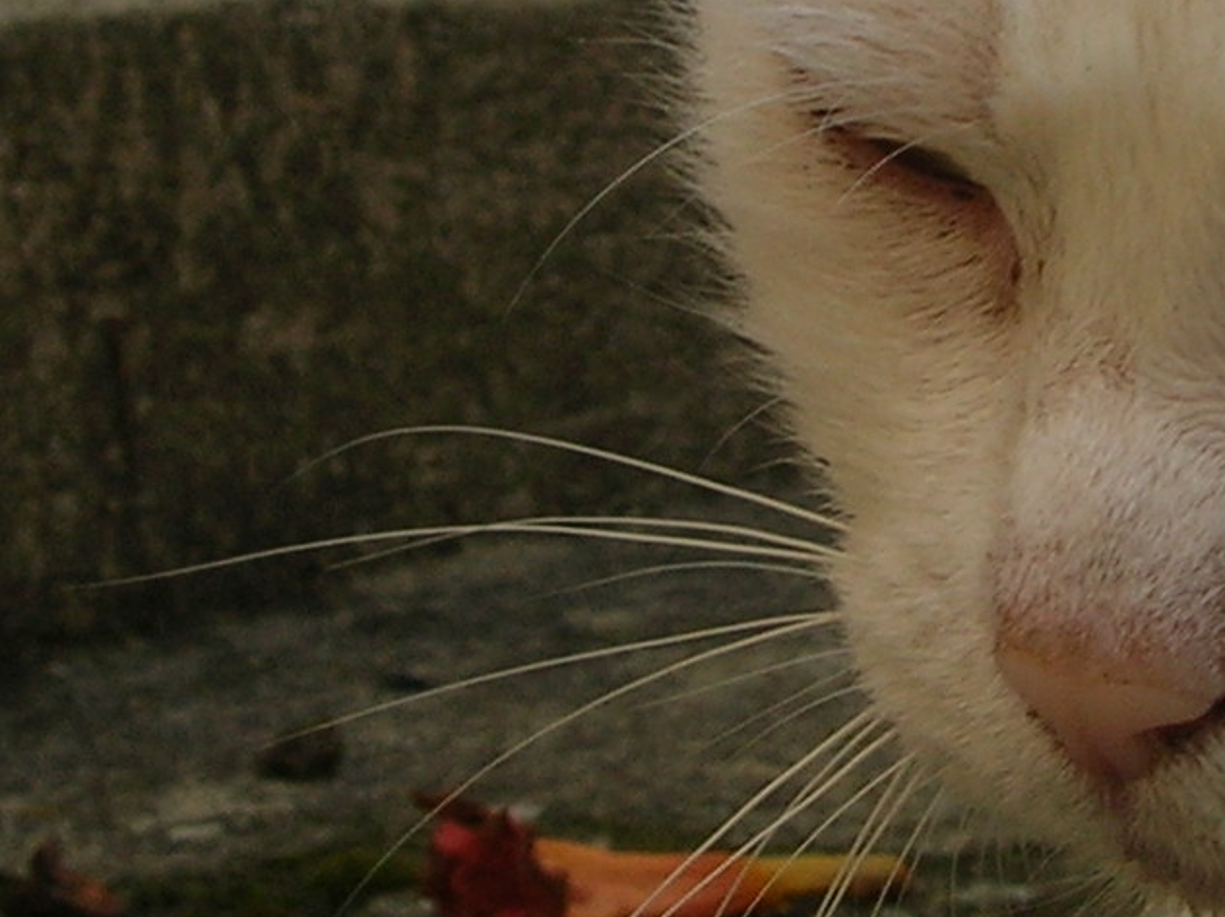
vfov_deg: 9.7
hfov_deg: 12.9
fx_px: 5375
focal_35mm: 152
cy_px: 221
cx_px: 1194
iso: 50
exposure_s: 1/134
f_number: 5.2
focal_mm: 7
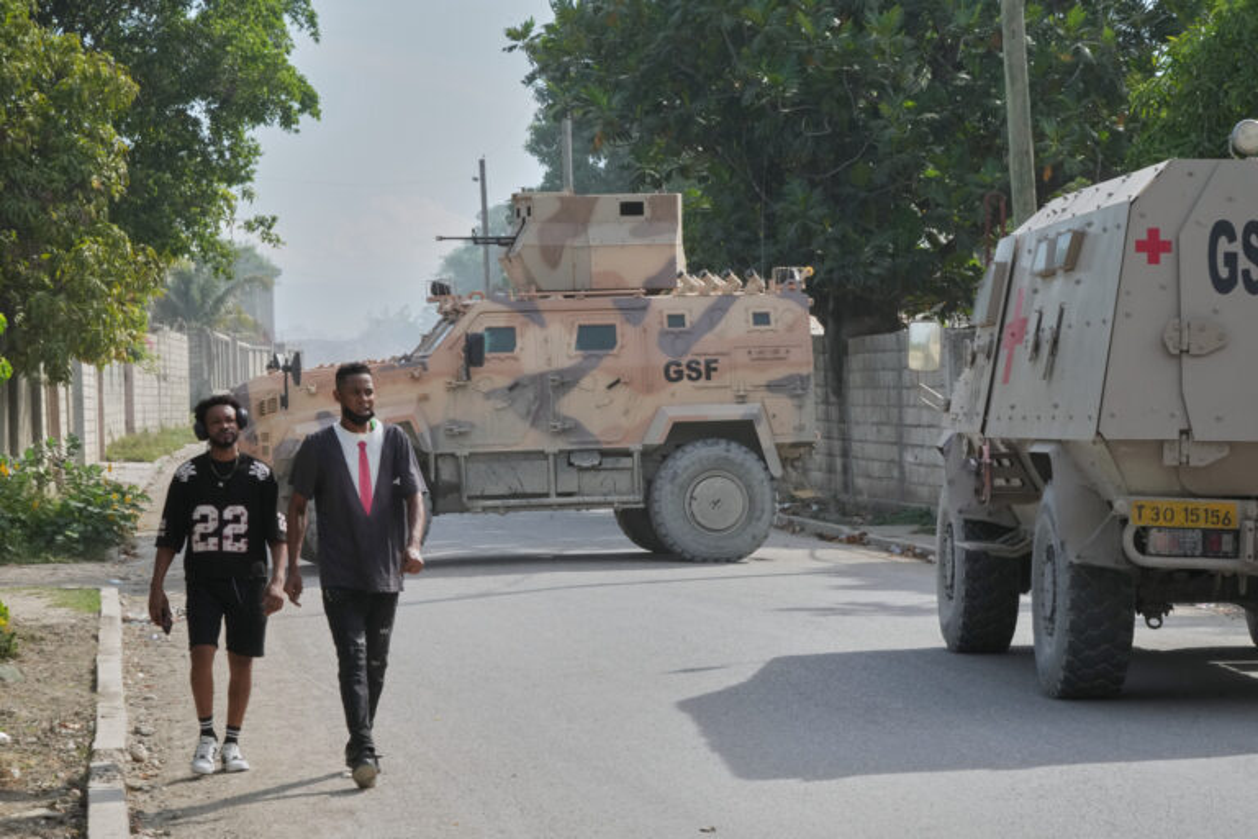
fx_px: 3704
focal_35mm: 106
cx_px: 629
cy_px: 420
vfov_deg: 12.9
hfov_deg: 19.3
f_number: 22
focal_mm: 106
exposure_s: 1/250
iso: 1250
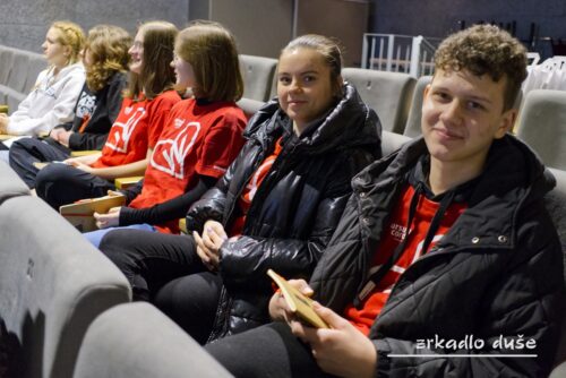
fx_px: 551
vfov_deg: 37.9
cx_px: 283
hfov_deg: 54.4
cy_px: 189
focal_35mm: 35
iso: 4000
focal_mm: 23
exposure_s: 1/160
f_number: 2
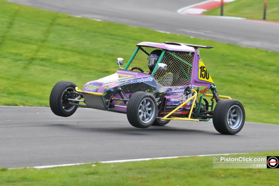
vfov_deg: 4.6
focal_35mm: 300
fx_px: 2325
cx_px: 140
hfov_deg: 6.9
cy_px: 93
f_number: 7.1
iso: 1600
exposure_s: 1/640
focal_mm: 300
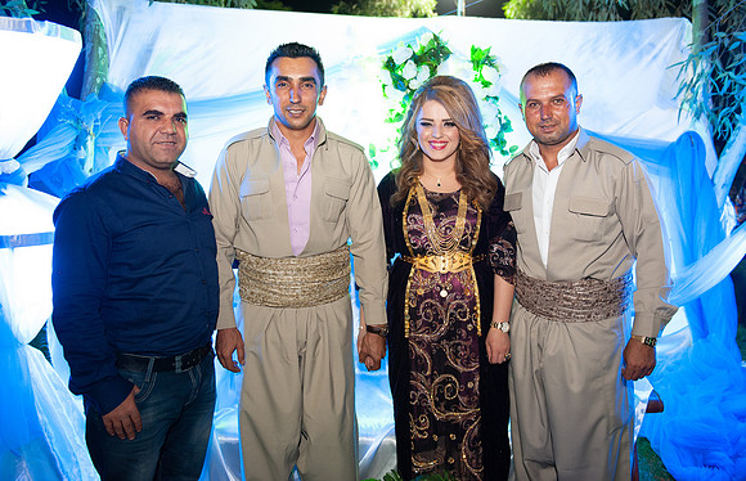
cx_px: 398
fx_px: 640
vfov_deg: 41.1
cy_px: 216
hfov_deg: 60.4
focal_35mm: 31
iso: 1600
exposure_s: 1/30
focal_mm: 29
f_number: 2.8
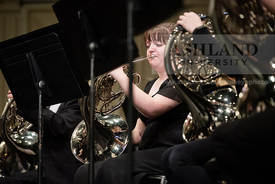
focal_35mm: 160
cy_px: 92
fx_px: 1222
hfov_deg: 12.8
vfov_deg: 8.6
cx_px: 138
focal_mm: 160
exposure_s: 1/250
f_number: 3.2
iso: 2500
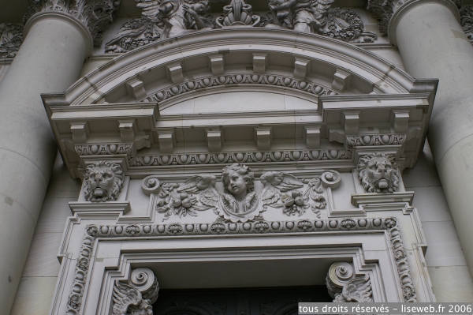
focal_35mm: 42
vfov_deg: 31.8
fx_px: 551
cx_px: 236
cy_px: 158
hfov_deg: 46.4
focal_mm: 28
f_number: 6.3
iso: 100
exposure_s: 1/80
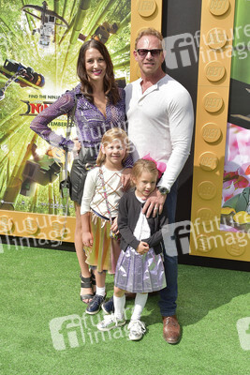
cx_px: 125
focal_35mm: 31
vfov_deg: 60.3
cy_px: 188
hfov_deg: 42.4
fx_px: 323
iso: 200
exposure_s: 1/320
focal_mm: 31
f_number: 6.3
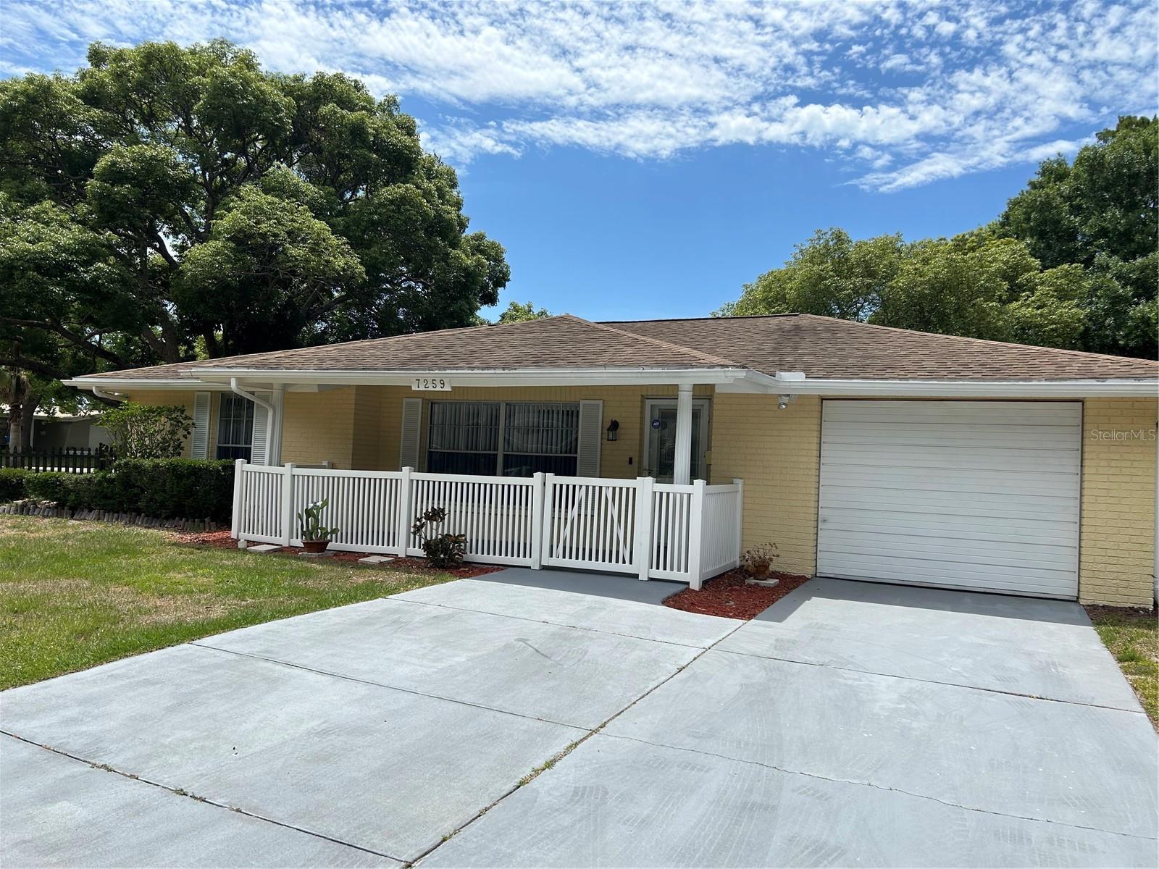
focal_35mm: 26
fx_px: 871
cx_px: 580
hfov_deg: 67.3
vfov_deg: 53.1
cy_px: 434
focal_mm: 5.7
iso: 50
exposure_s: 1/6579
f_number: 1.5
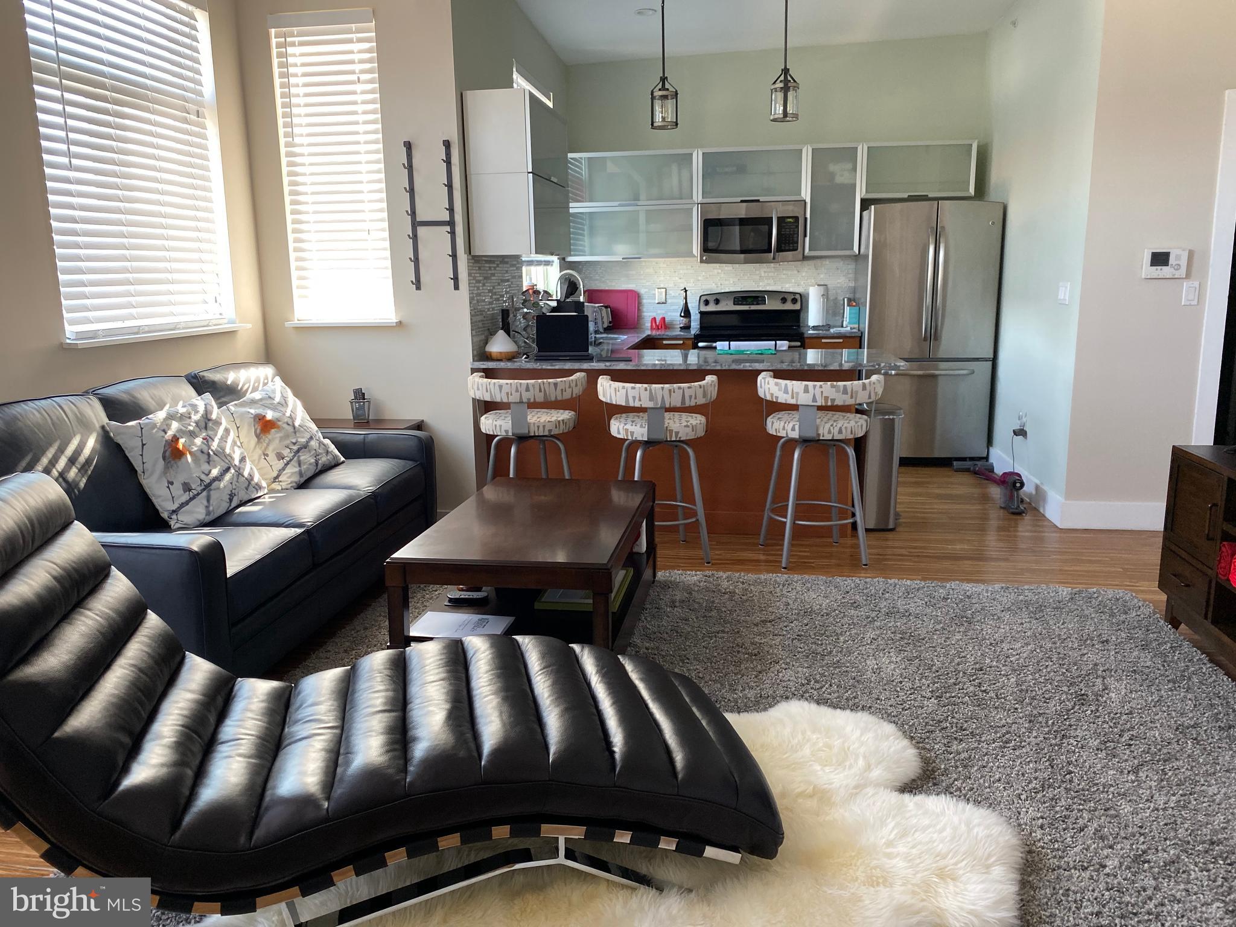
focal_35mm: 26
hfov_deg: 67.3
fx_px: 928
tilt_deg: -9.4
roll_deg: +0.6
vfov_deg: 53.1
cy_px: 464
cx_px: 618
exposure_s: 1/60
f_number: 1.8
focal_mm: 4.25
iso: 160
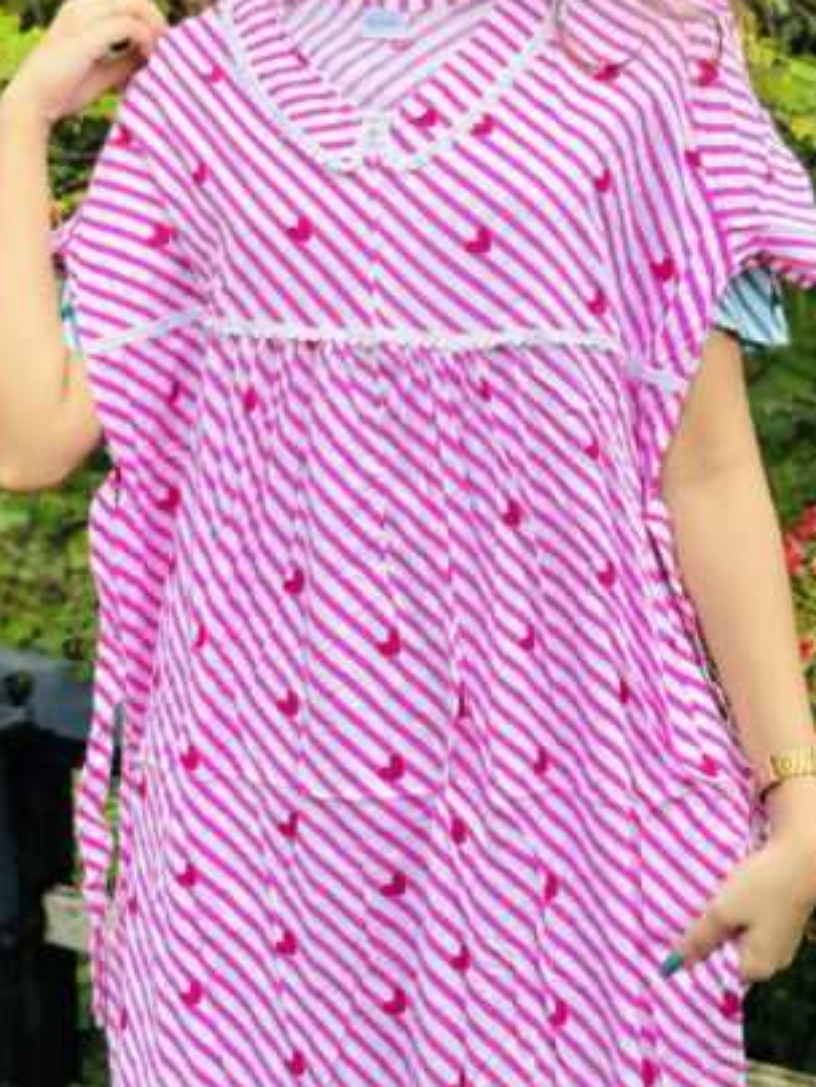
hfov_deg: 18.6
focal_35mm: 79
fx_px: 2482
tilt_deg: -11.2
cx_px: 303
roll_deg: -0.1
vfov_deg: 24.3
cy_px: 224
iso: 64
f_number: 1.78
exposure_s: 1/739
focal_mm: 6.76
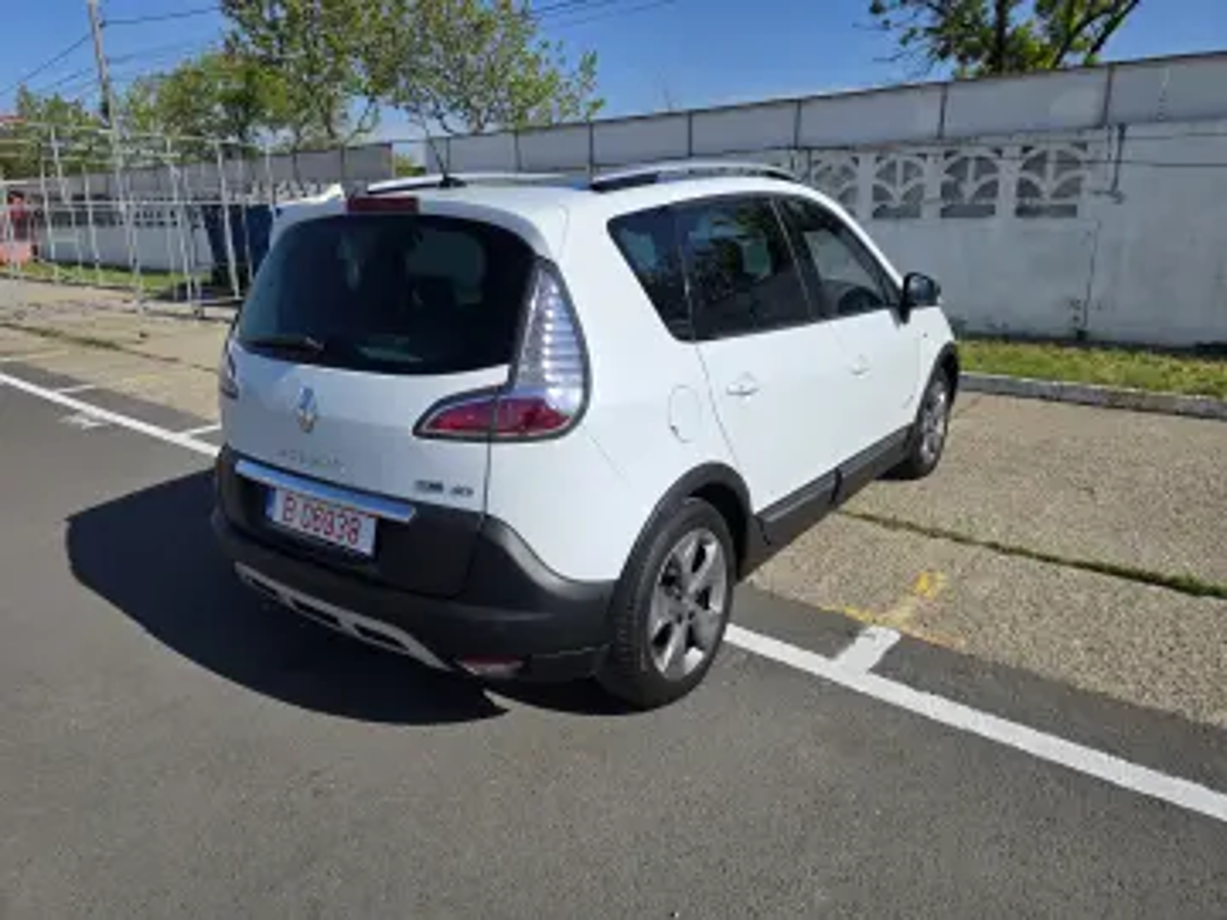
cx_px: 614
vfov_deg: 58.9
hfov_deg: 73.9
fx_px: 815
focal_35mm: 23
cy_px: 460
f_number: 1.7
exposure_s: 1/7944
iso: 64
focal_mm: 6.3
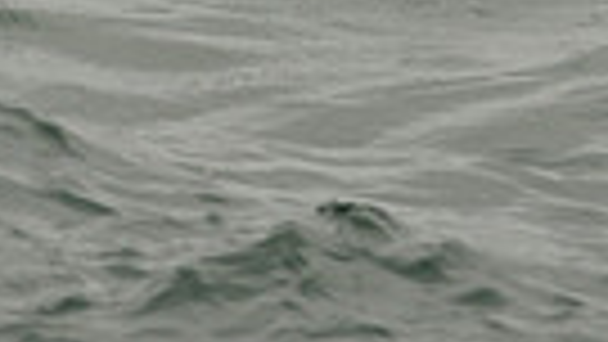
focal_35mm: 450
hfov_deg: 4.8
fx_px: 7256
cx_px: 92
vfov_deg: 2.6
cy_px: -940
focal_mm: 100
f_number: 11
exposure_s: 1/800
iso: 320
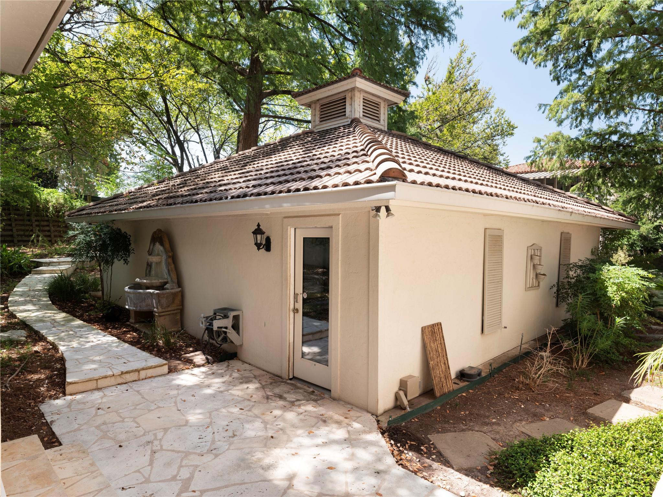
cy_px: 248
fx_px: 402
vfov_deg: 63.4
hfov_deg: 79.0
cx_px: 332
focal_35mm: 21
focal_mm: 27
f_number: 13
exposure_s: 1/8
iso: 250
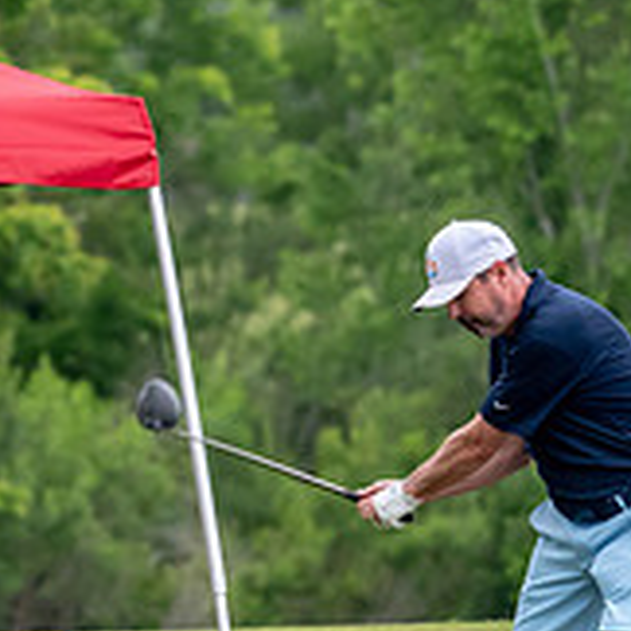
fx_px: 25470
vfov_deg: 1.4
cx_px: 401
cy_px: 388
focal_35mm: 1235
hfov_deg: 1.4
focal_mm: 270
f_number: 5.6
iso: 1600
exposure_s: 1/2000
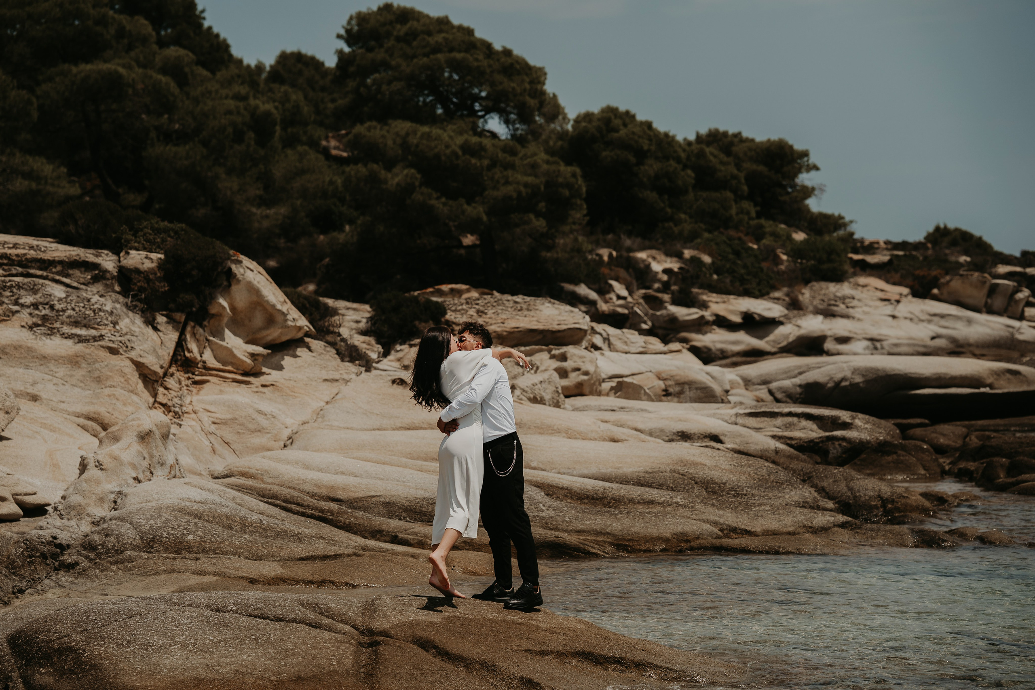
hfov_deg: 23.9
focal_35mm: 85
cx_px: 518
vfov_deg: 16.1
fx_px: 2444
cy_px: 345
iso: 250
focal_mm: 85
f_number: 3.5
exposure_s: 1/5000
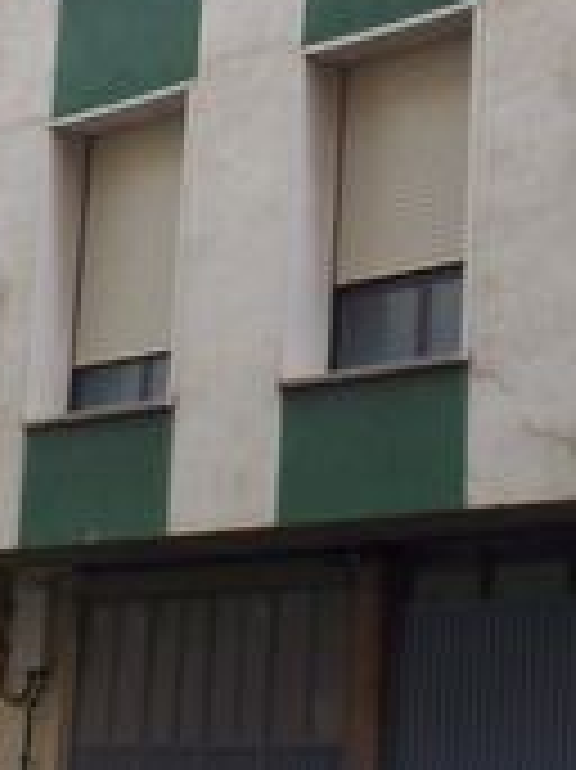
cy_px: -140
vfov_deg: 14.2
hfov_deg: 10.9
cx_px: 72
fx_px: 2999
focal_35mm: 135
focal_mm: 7.54
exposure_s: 1/400
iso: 80
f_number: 2.8
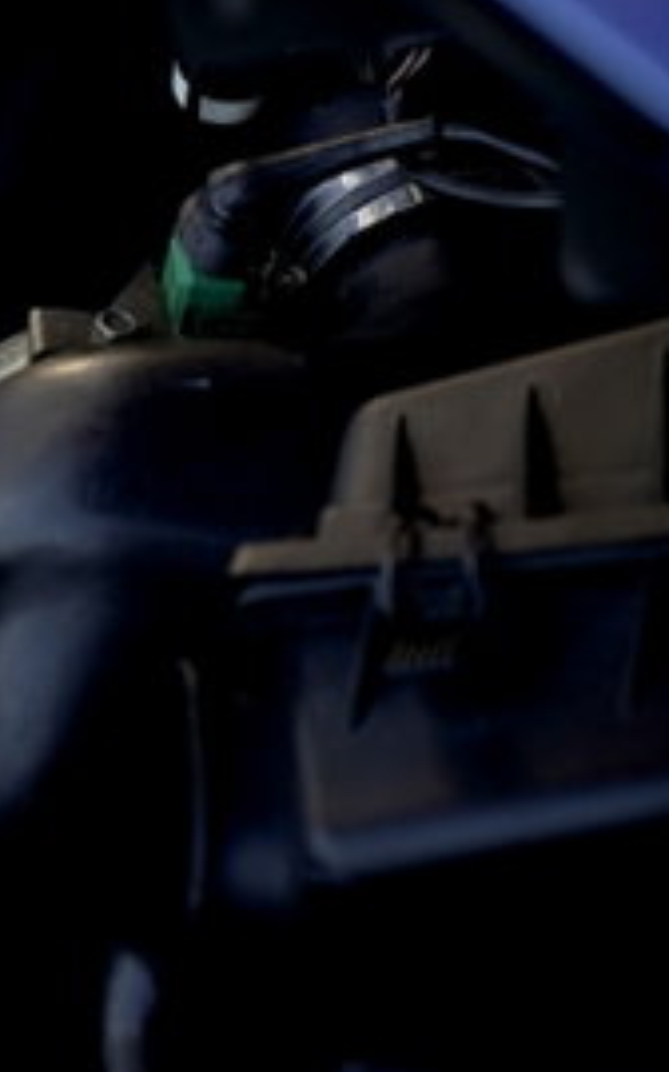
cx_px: -390
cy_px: 241
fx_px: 4845
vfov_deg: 12.6
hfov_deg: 7.7
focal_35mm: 166
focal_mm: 57
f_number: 3.2
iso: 320
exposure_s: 1/250
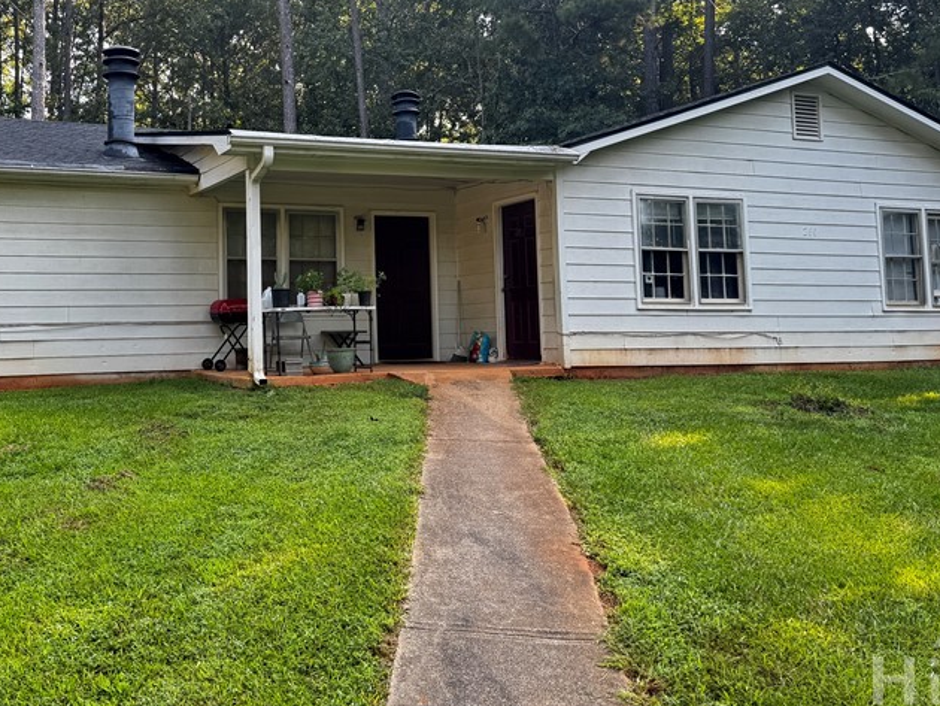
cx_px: 313
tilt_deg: +5.8
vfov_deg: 36.4
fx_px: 1059
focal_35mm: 39
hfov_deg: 47.1
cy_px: 227
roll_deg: +1.0
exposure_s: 1/229
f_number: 1.78
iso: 80
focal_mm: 6.76
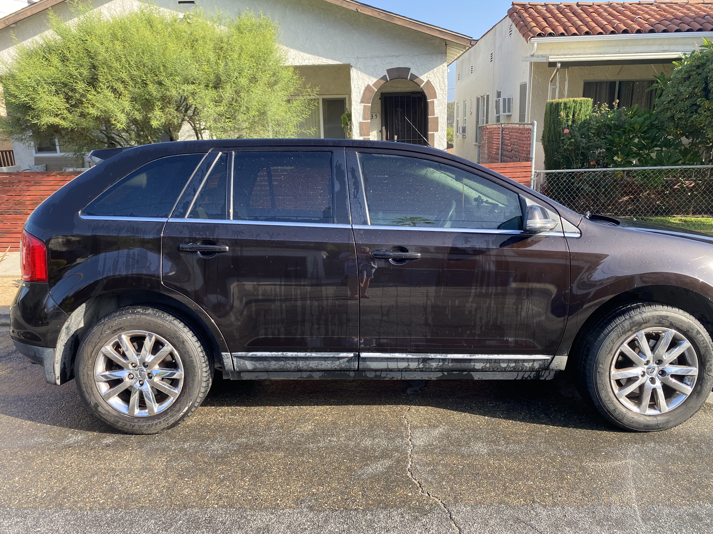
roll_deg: +0.5
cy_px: 267
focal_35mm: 26
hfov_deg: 67.3
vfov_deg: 53.1
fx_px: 536
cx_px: 356
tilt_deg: -14.4
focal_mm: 4.25
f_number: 1.8
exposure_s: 1/364
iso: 32
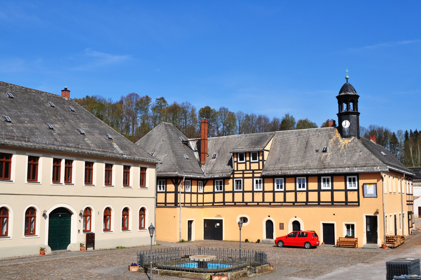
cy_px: 140
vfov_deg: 31.8
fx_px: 491
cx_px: 210
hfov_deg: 46.5
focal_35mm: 42
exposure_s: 1/400
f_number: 10
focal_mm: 28
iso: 200
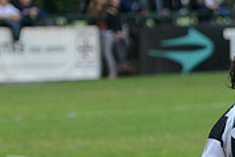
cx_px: 234
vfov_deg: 4.2
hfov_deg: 6.3
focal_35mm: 327
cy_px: 253
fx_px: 2134
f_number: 4
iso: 3200
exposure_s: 1/500
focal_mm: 100
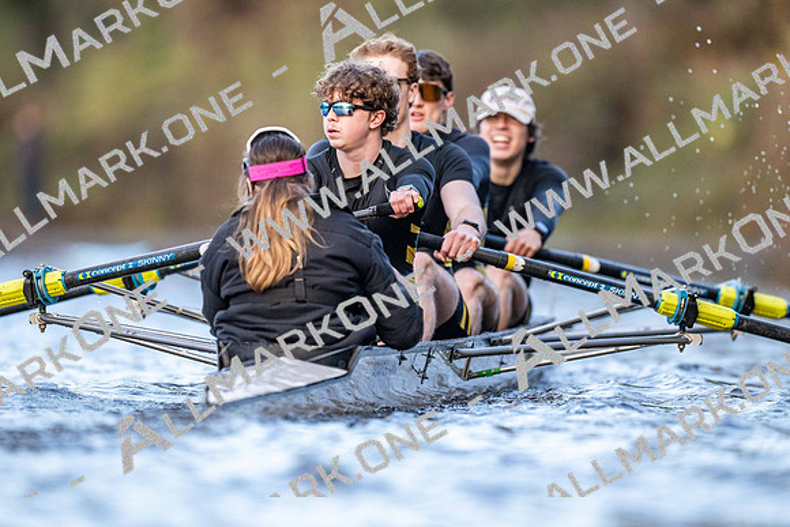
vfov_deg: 2.3
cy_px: 264
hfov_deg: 3.4
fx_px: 13169
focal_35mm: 600
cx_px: 395
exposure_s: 1/2500
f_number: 4
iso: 3200
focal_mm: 600
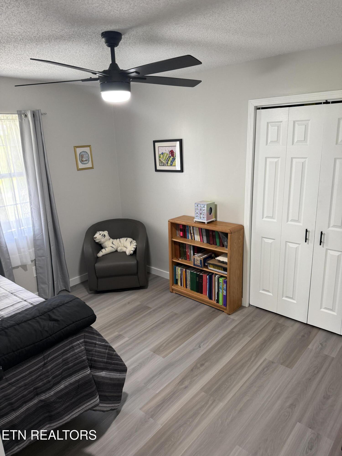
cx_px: 171
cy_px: 228
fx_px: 316
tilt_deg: -14.2
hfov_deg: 56.8
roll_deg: +4.2
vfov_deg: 71.6
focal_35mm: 24
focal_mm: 6.76
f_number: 1.78
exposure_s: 1/60
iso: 200
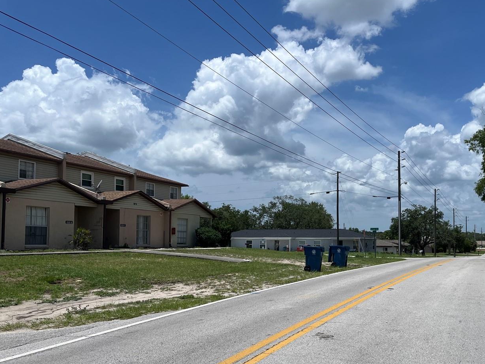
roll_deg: -1.0
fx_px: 476
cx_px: 310
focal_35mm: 34
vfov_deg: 41.6
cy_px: 221
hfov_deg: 53.2
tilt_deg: +1.6
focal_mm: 5.1
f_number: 1.6
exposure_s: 1/8403
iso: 50
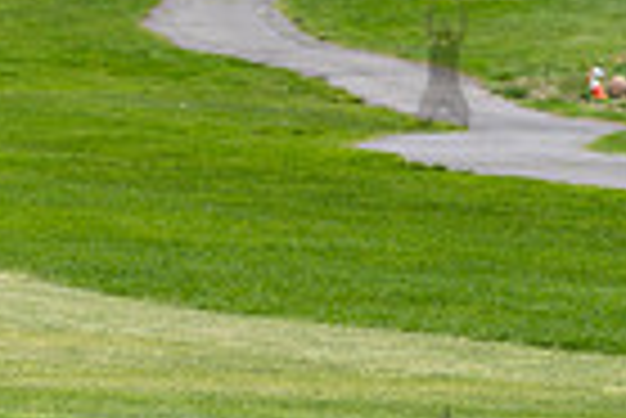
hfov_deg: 4.7
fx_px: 7642
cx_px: 545
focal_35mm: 439
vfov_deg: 3.1
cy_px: 84
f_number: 3.5
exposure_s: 1/500
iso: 100
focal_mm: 92
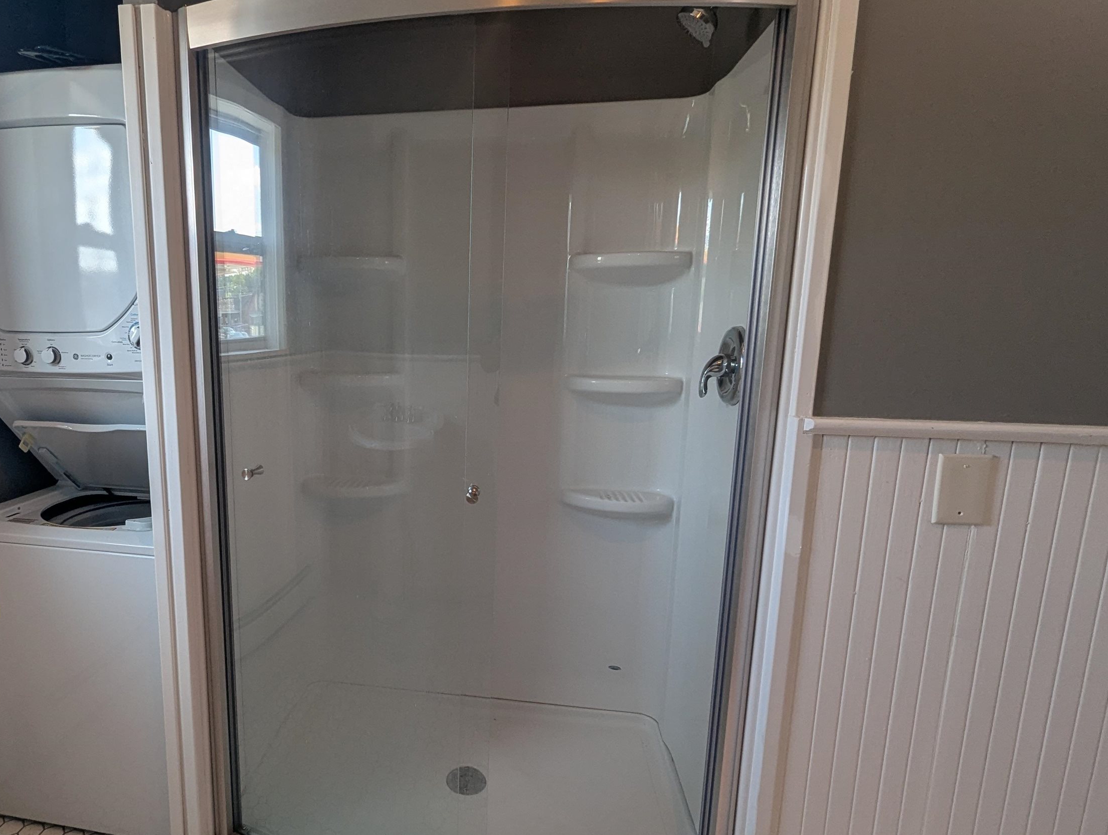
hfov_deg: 85.5
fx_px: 577
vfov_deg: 71.7
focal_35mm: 18
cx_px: 399
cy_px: 415
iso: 48
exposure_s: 1/40
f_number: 2.2
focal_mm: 1.95
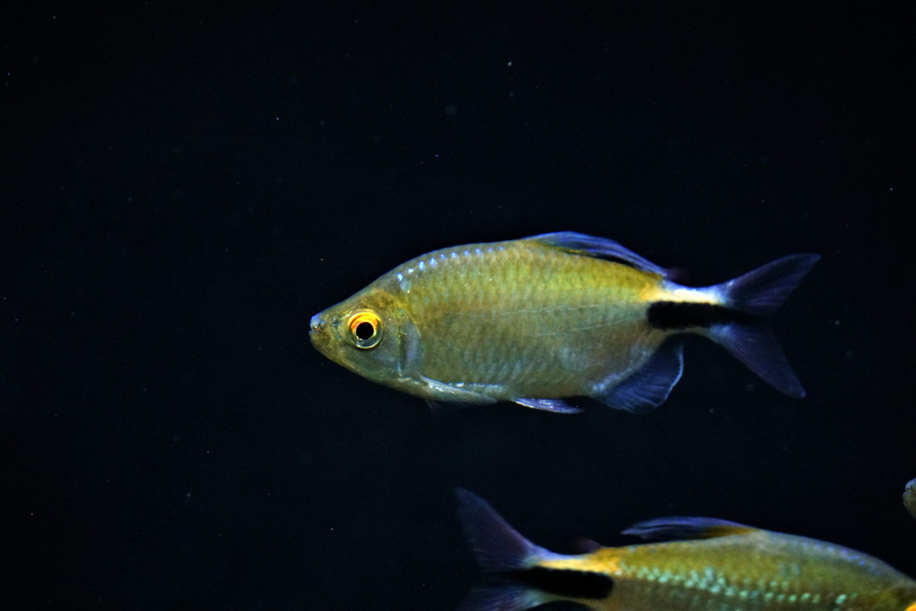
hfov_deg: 13.2
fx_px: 3969
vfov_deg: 8.8
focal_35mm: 156
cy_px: 306
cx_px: 458
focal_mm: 104
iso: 8000
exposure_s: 1/200
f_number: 5.6
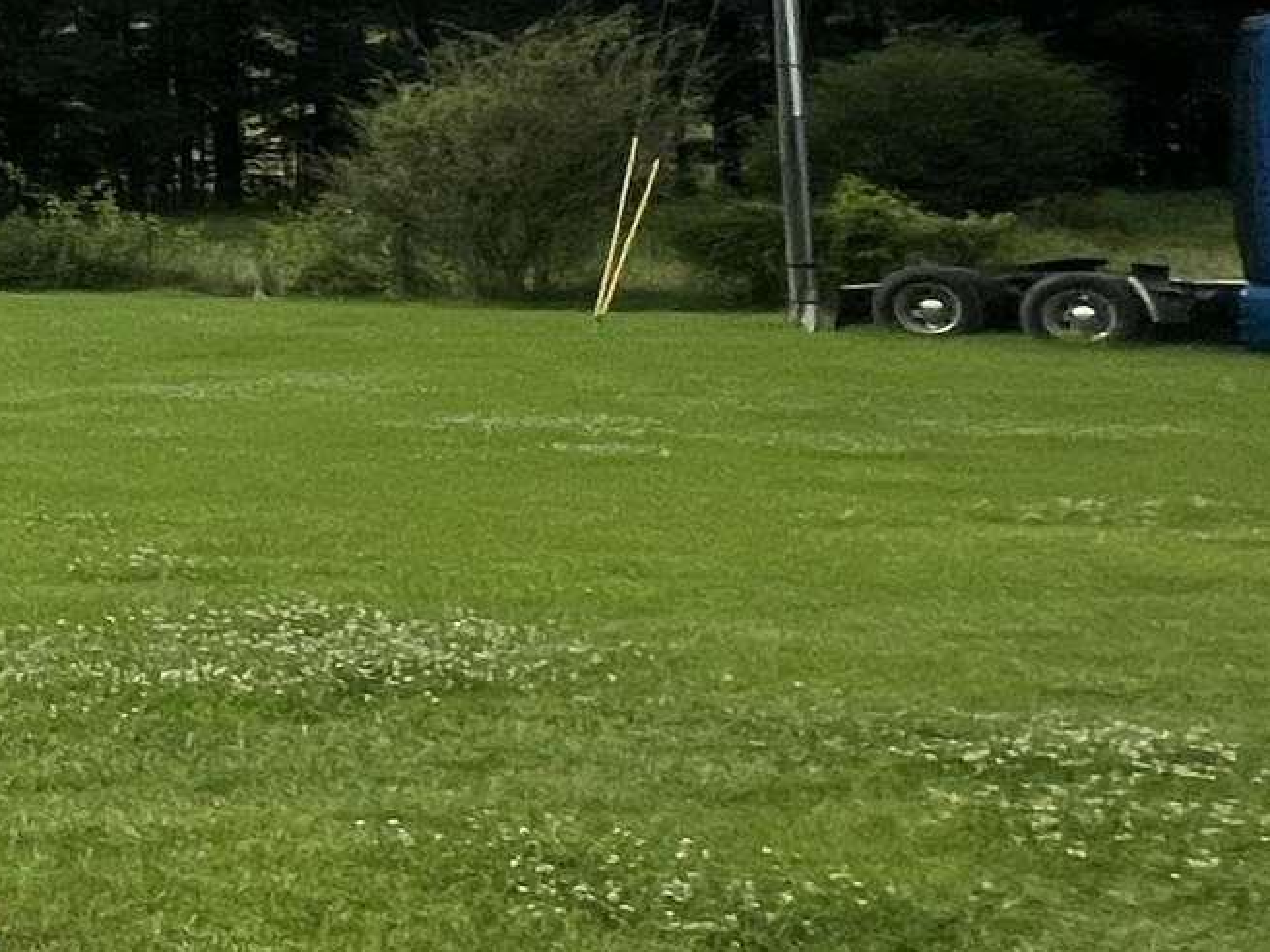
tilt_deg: +0.1
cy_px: 91
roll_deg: +2.8
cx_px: -1605
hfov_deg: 16.5
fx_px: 2238
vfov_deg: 23.4
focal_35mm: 61
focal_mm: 1.57
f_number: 1.8
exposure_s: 1/2273
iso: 32
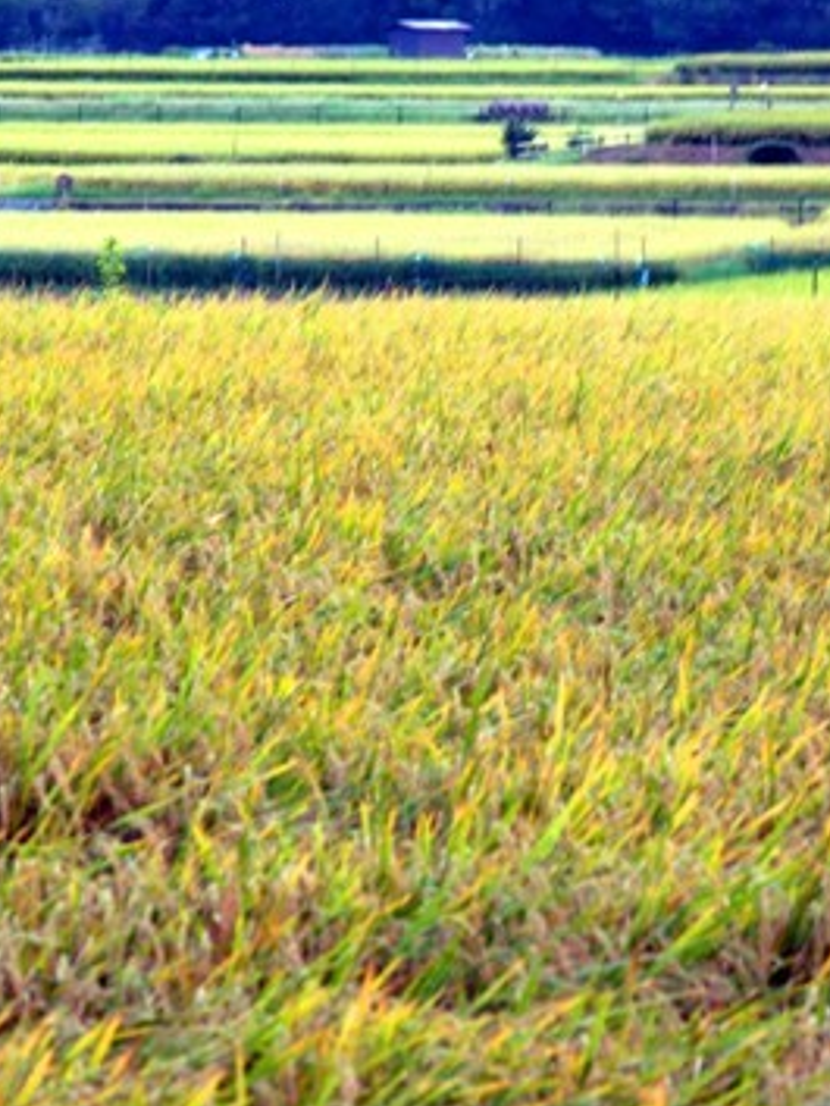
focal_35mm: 203
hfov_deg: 7.3
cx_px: 379
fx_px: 6486
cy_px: 523
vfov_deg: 9.7
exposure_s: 1/13
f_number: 4.5
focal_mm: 62
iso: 400
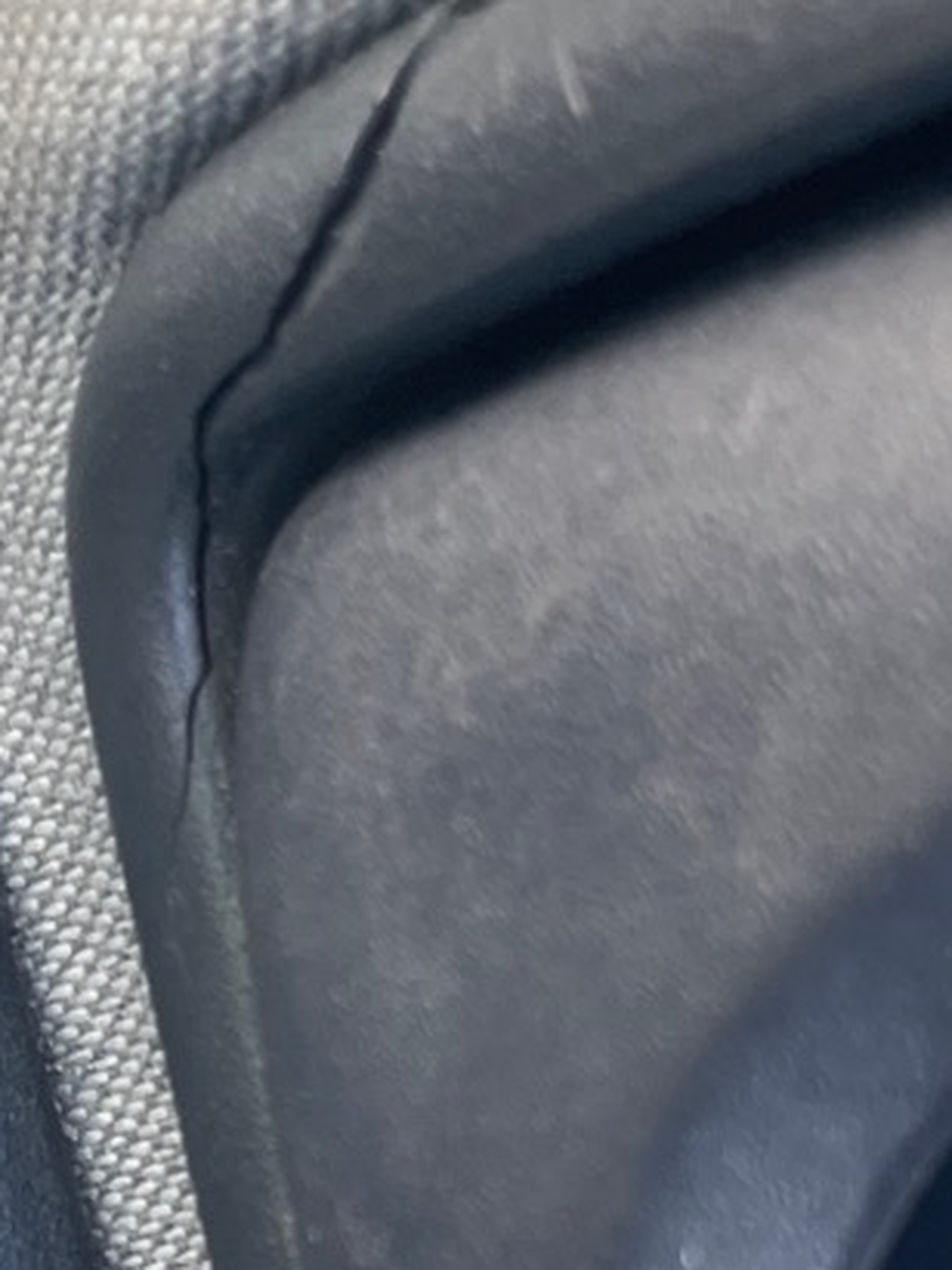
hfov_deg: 12.8
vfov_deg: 16.6
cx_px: 25
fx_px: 4182
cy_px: 1465
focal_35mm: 114
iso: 32
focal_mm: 4.2
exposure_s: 1/181
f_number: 1.6
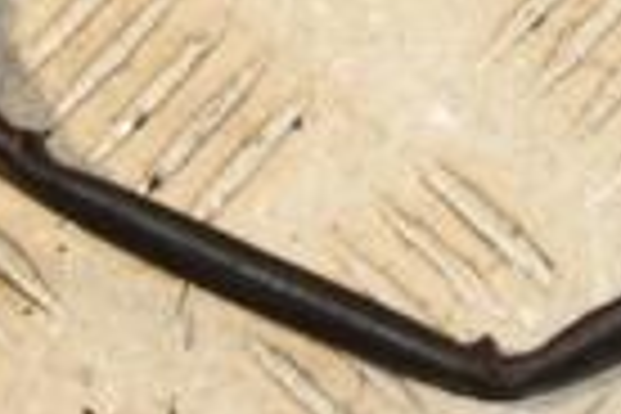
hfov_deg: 8.9
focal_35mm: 228
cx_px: 711
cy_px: -405
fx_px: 3936
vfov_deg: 5.9
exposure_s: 1/200
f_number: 9
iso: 800
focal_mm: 35
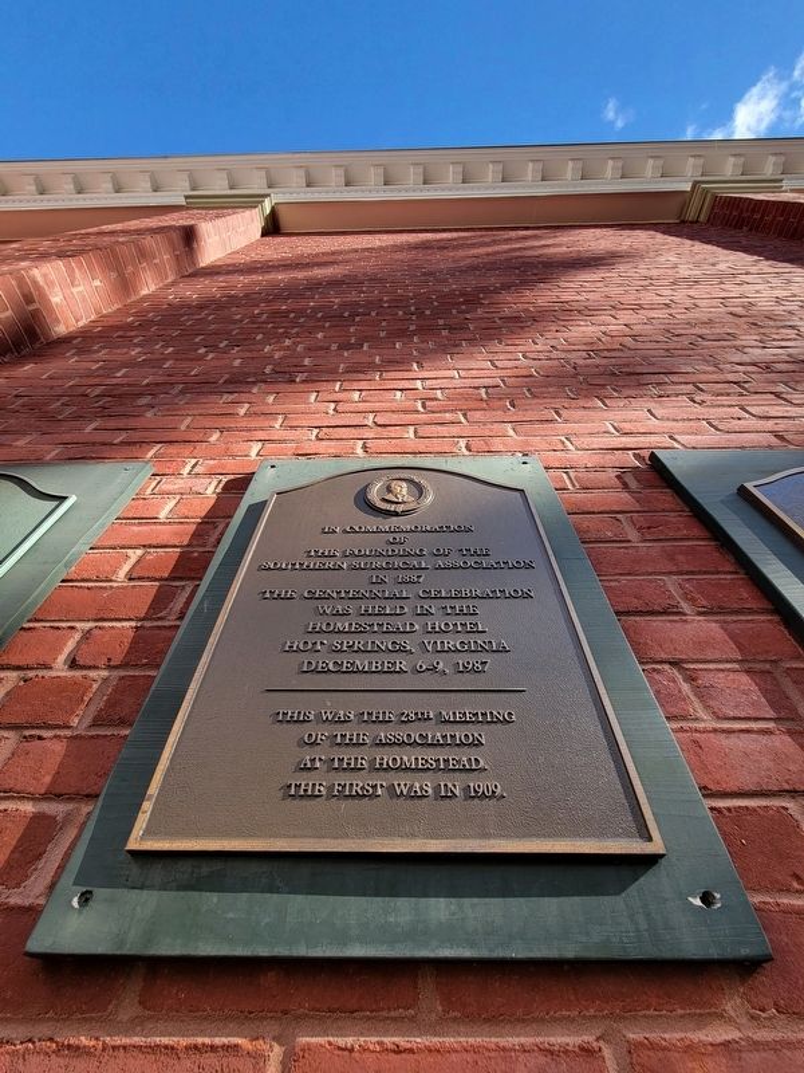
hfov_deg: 89.9
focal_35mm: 13
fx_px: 403
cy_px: 536
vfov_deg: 106.2
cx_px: 402
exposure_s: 1/322
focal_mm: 2.2
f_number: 2.2
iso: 50
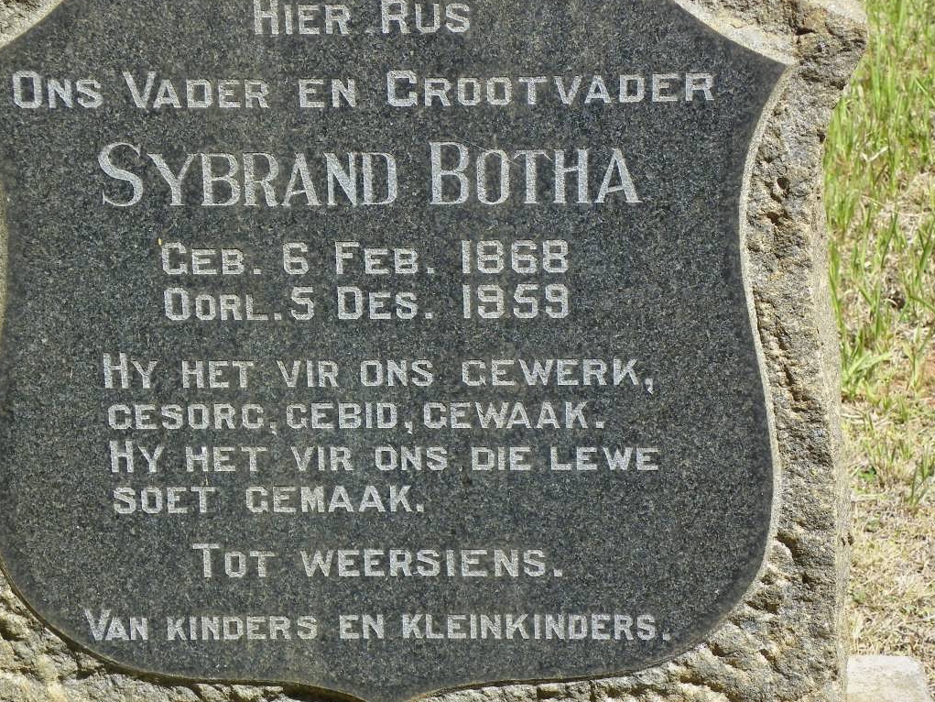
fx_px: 3269
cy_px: 329
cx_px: 419
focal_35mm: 121
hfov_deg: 16.3
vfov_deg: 12.2
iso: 64
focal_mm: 18.3
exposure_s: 1/320
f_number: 4
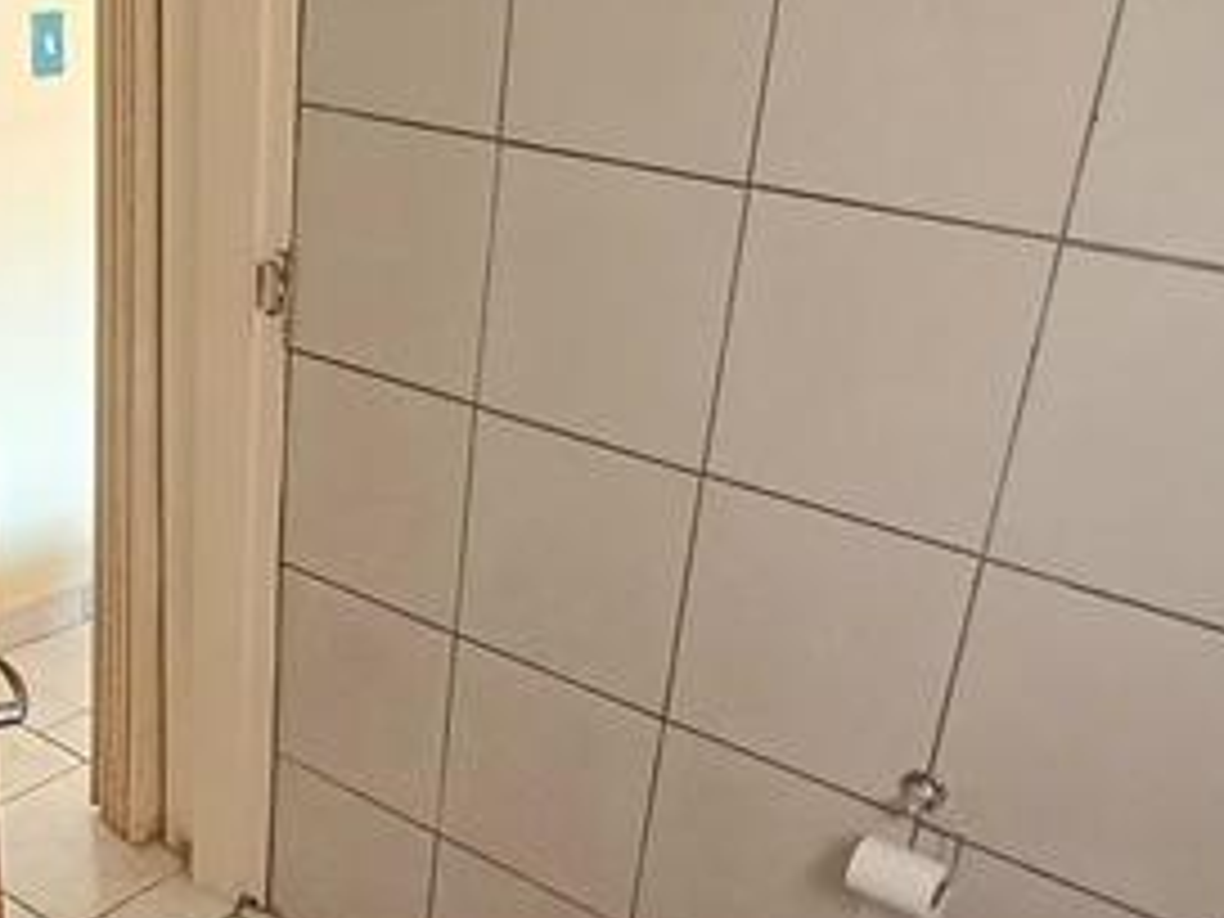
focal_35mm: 47
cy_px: 680
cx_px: 266
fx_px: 1662
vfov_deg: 30.4
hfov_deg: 39.1
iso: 250
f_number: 2.2
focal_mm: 1.64
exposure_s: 1/25
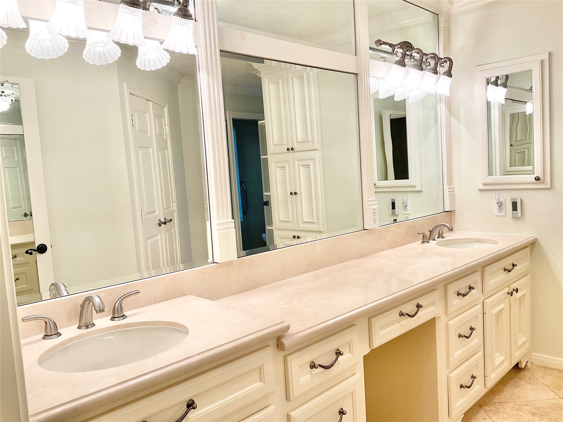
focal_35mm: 29
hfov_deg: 61.7
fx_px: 472
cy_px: 211
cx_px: 282
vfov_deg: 48.2
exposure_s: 1/60
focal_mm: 3
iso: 32
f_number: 1.8
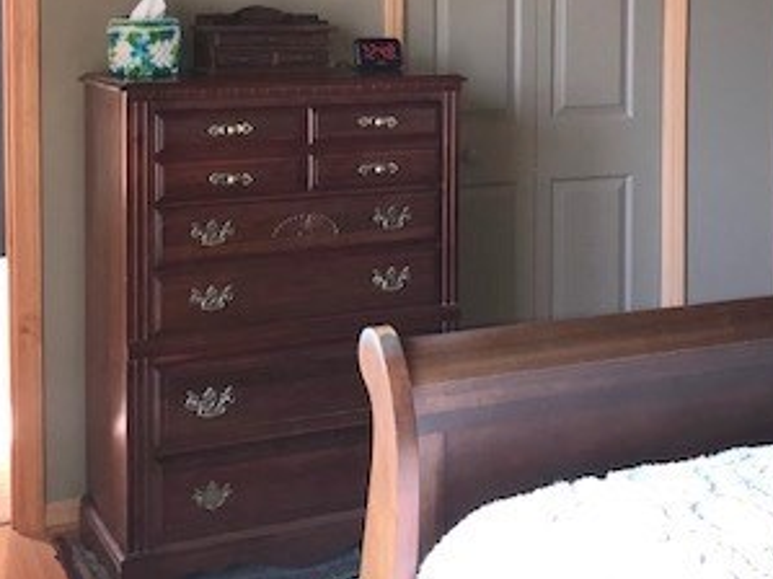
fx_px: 1339
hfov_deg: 32.1
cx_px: 476
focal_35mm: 60
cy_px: 67
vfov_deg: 23.8
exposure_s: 1/30
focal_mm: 3.99
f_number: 1.8
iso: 50
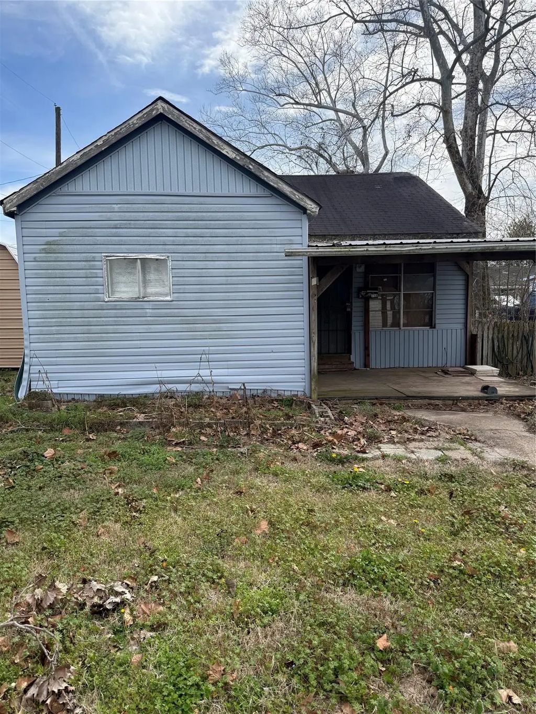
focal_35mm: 24
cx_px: 268
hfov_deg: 56.8
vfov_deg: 71.6
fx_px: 495
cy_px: 357
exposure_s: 1/2525
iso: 80
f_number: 1.78
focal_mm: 6.76
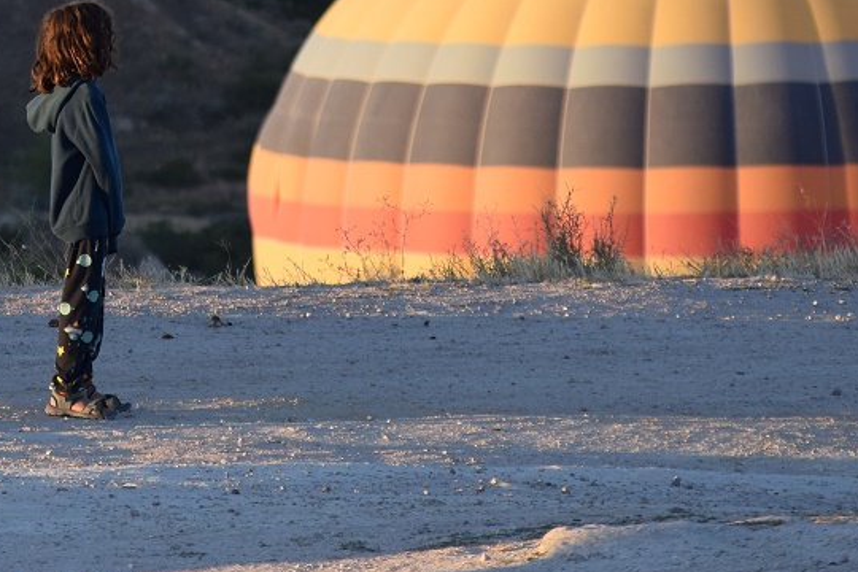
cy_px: -186
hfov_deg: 4.0
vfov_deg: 2.6
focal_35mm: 520
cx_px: 76
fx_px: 12402
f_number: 4.8
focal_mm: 125
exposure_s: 1/640
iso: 400
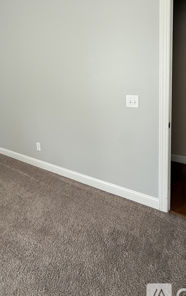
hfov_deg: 57.3
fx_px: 170
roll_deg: +4.7
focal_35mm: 21
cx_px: 91
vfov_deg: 79.6
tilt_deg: -6.1
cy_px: 99
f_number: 2.2
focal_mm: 2.22
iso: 50
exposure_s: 1/99
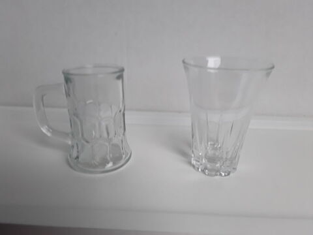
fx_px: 244
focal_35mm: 27
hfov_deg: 65.3
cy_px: 118
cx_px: 156
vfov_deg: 51.4
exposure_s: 1/30
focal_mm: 2.91
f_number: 1.9
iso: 40
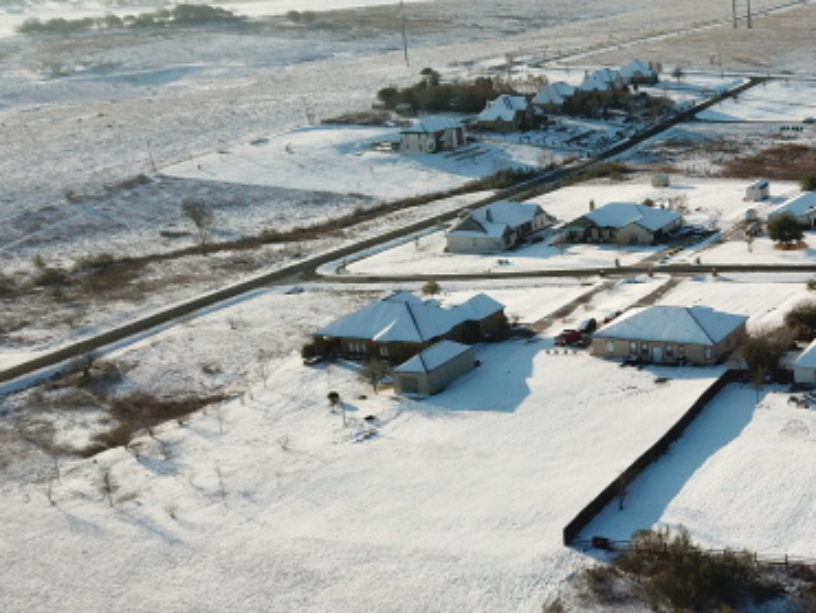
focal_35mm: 56
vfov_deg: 26.1
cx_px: 770
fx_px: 1321
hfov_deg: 32.2
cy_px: 277
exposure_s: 1/100
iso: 100
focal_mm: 4.73
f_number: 2.2
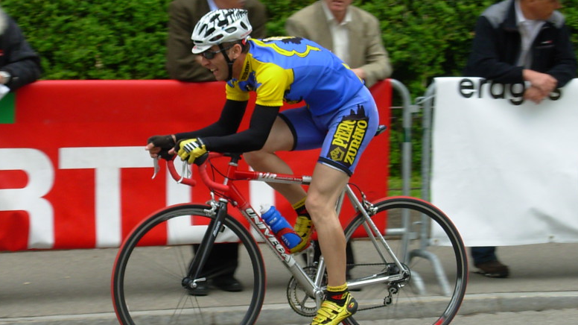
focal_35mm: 128
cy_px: 142
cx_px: 276
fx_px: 1961
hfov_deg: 16.8
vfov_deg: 9.5
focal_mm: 14.7
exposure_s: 1/430
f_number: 3.8
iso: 50
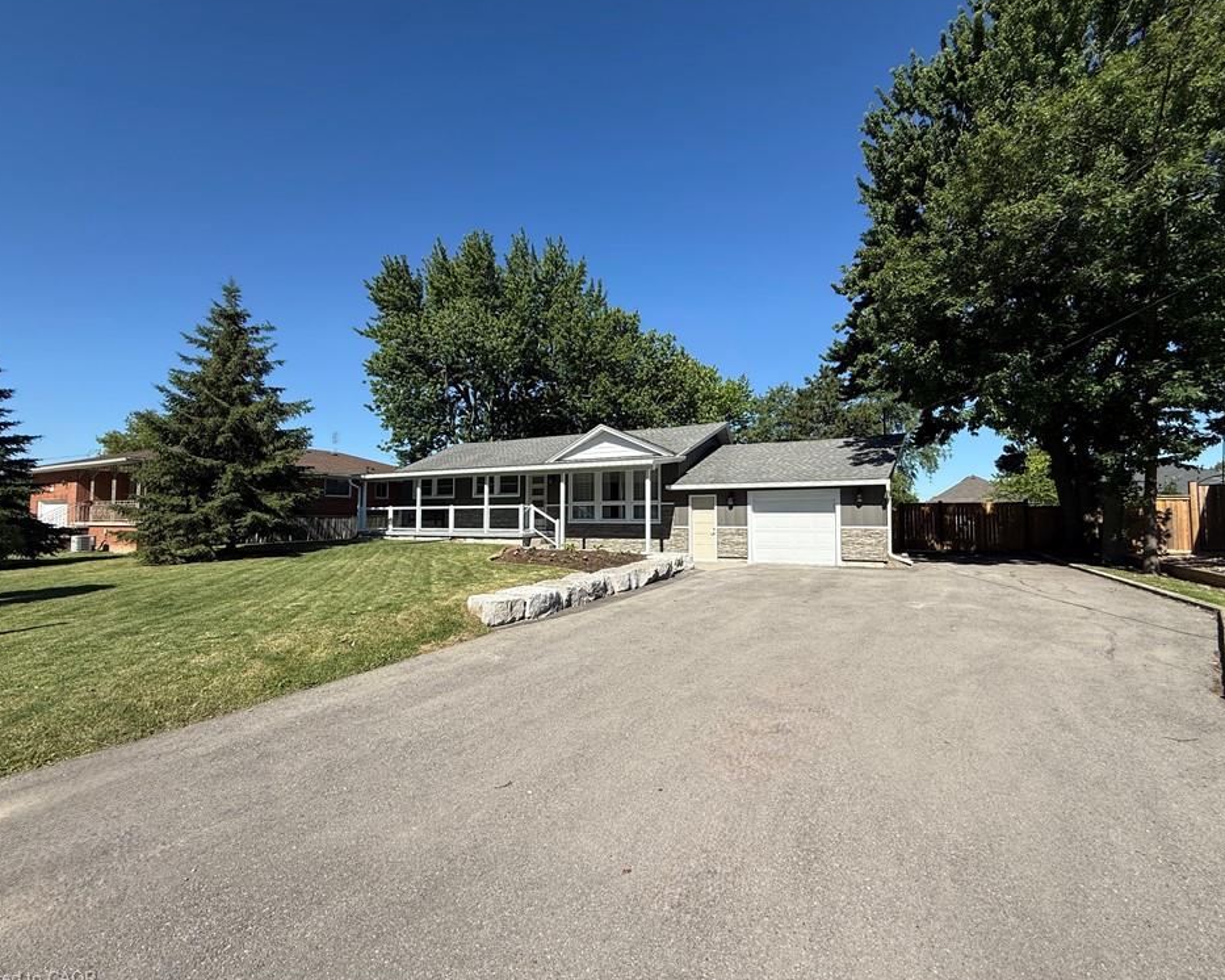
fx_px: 544
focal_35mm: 15
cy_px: 486
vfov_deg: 84.0
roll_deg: +0.2
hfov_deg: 96.8
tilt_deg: +3.3
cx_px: 621
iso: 50
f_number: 2.2
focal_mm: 2.22
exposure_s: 1/1901
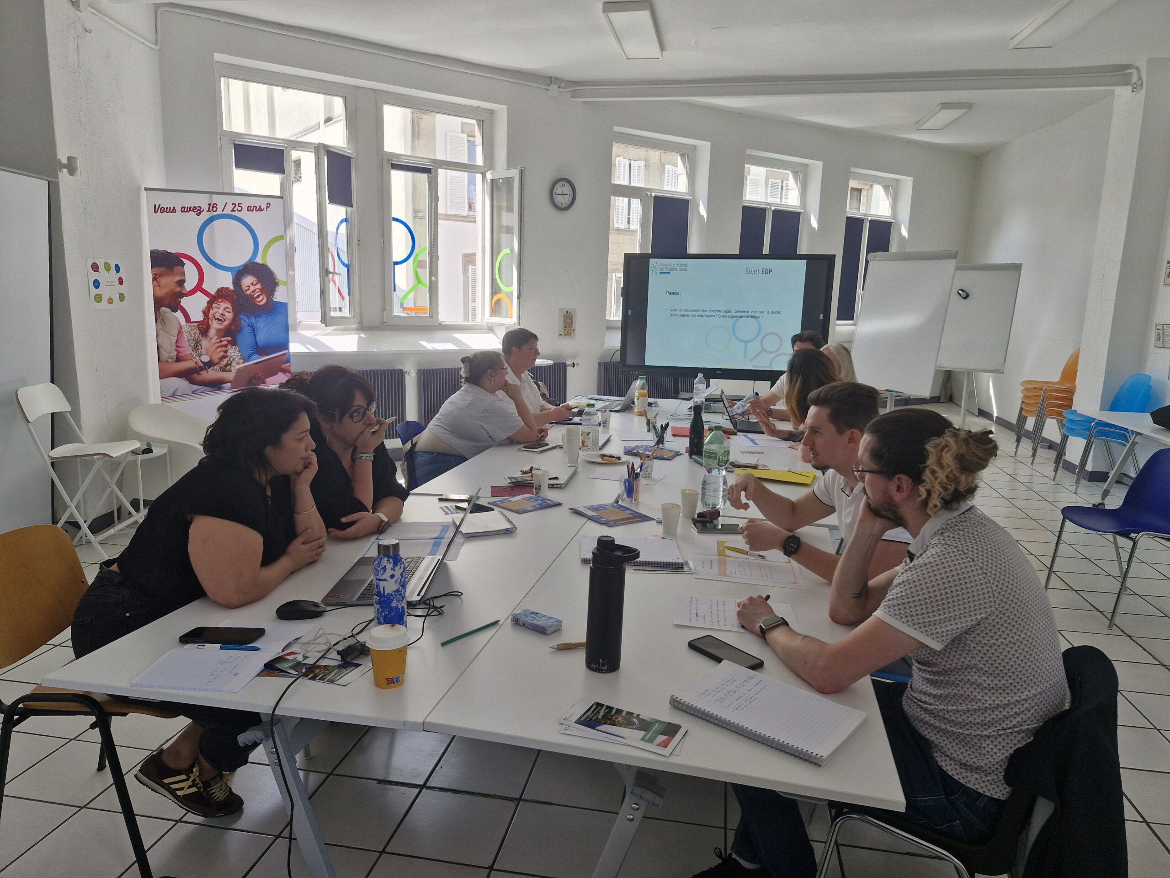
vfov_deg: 58.9
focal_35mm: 23
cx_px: 585
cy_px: 439
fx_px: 777
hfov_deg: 73.9
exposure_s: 1/180
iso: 50
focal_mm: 5.54
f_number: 1.8
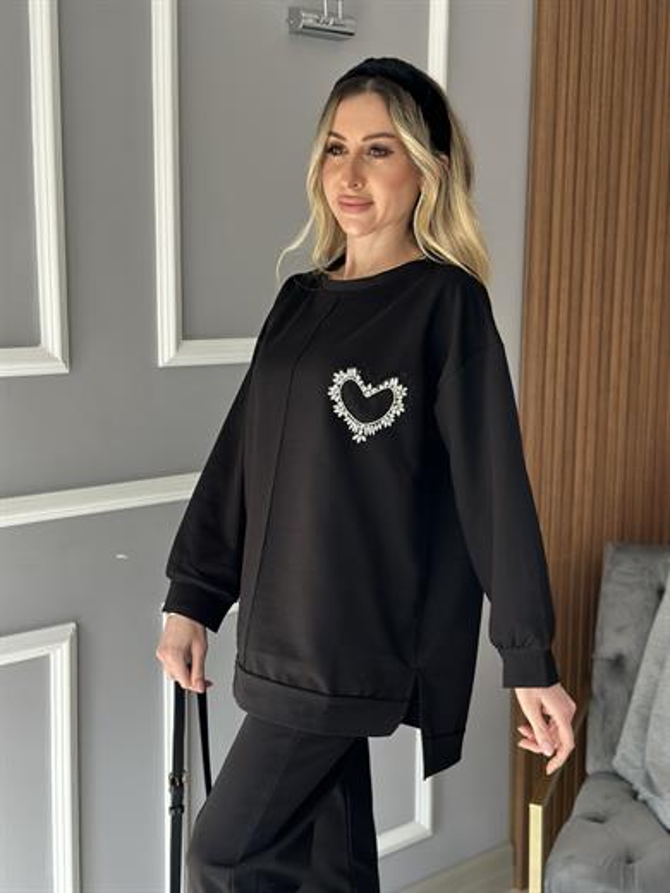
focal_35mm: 48
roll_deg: -0.2
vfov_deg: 39.7
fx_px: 1239
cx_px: 335
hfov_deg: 30.3
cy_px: 446
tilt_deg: -9.9
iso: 125
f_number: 1.78
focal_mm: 6.86
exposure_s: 1/88
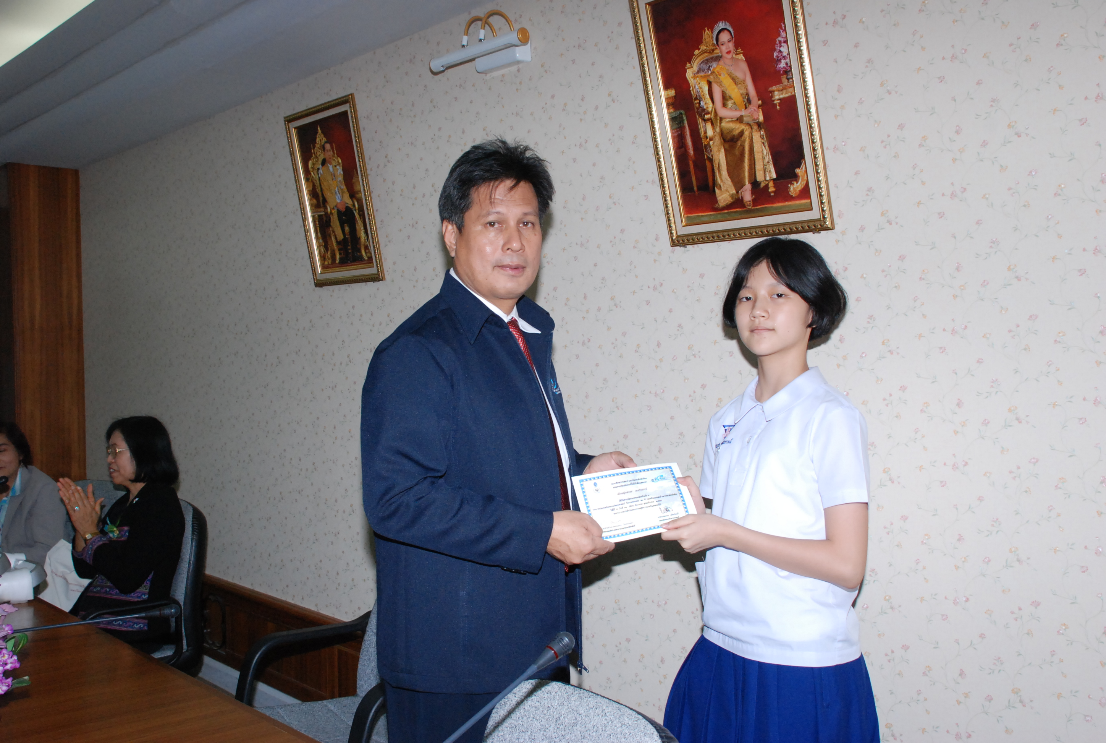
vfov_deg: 37.0
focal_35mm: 36
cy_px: 372
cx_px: 553
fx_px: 1108
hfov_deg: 53.0
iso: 1000
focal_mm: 24
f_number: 8
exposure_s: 1/200
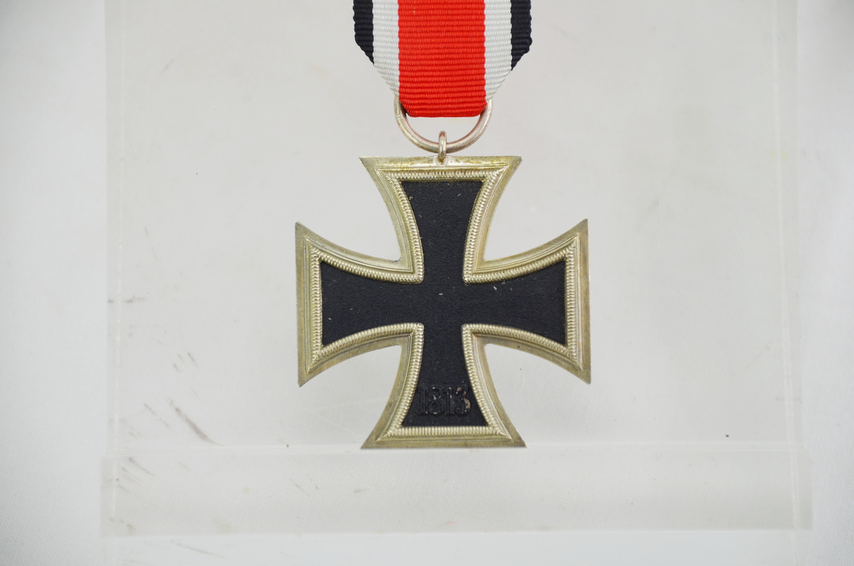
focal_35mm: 202
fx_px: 4794
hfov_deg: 10.2
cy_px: 283
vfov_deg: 6.8
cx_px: 427
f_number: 5.6
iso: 640
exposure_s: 1/250
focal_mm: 135
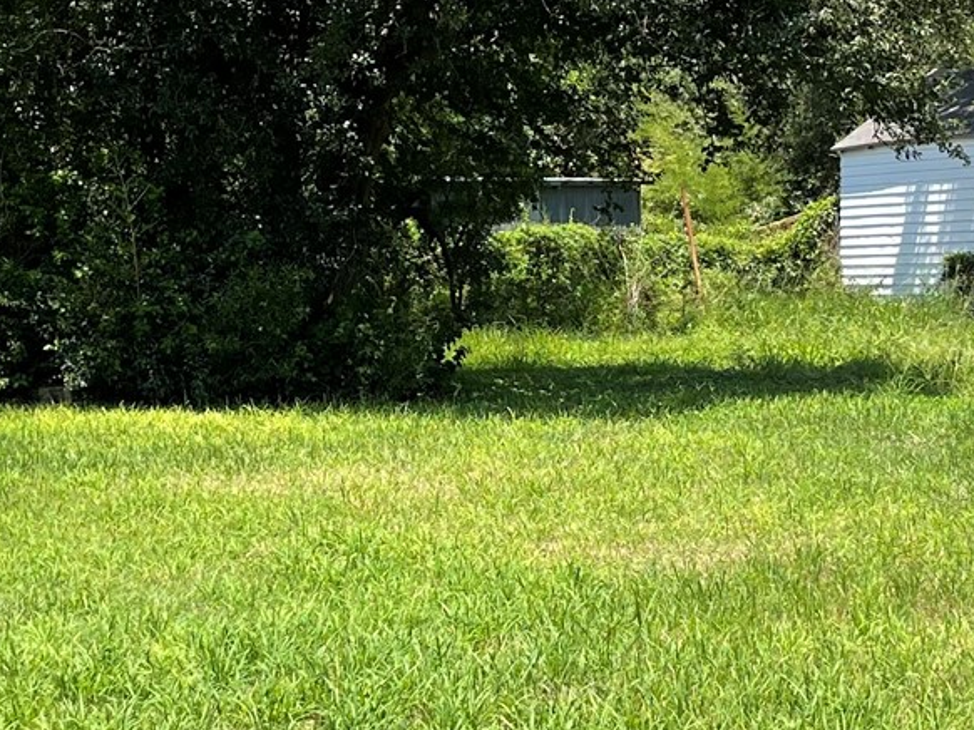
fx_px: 2475
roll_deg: +0.5
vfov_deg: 16.8
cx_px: 542
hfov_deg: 22.3
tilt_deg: -3.3
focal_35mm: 88
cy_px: 392
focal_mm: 5.1
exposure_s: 1/1821
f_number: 1.6
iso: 32
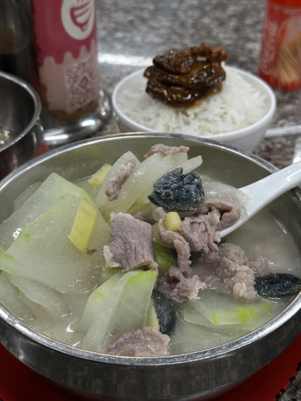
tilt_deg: -36.8
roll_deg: +0.0
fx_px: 557
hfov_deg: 30.3
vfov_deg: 39.7
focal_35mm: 48
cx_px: 150
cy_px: 200
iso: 50
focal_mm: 6.76
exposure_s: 1/50
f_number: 1.78
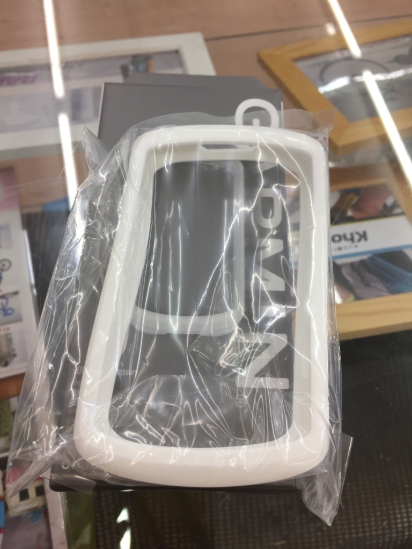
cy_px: 274
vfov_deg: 61.7
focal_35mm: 29
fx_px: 460
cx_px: 206
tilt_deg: -65.2
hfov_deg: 48.2
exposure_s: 1/120
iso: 50
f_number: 2.2
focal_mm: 4.15
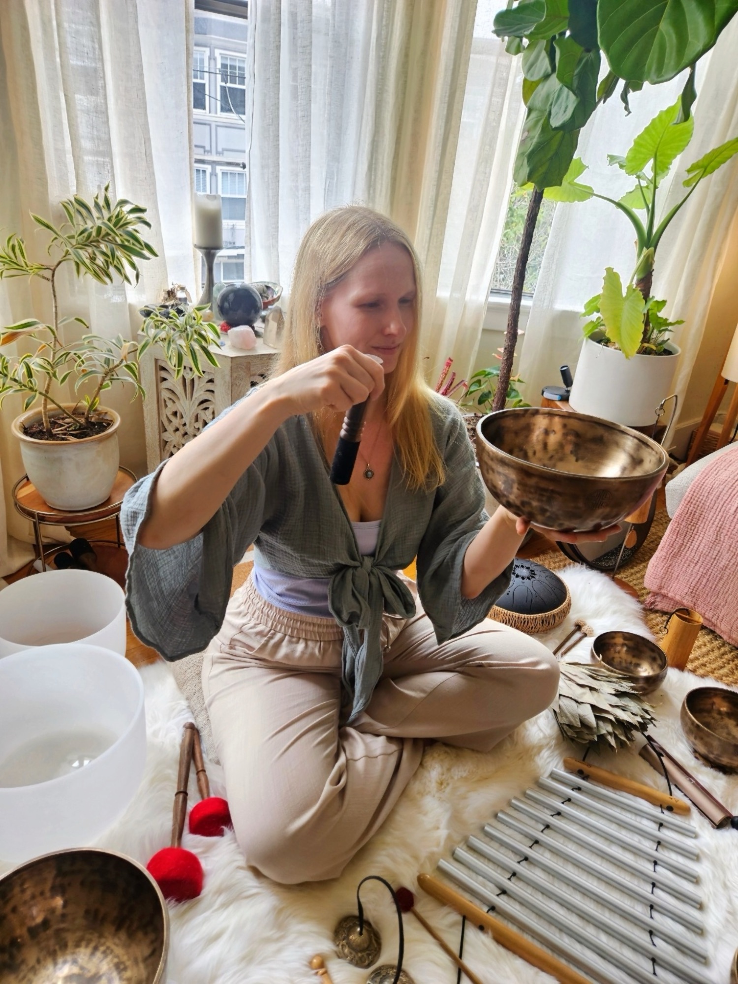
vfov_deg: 73.9
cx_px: 369
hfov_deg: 58.9
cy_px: 492
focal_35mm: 23
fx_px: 654
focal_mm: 5.4
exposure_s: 1/208
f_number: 1.8
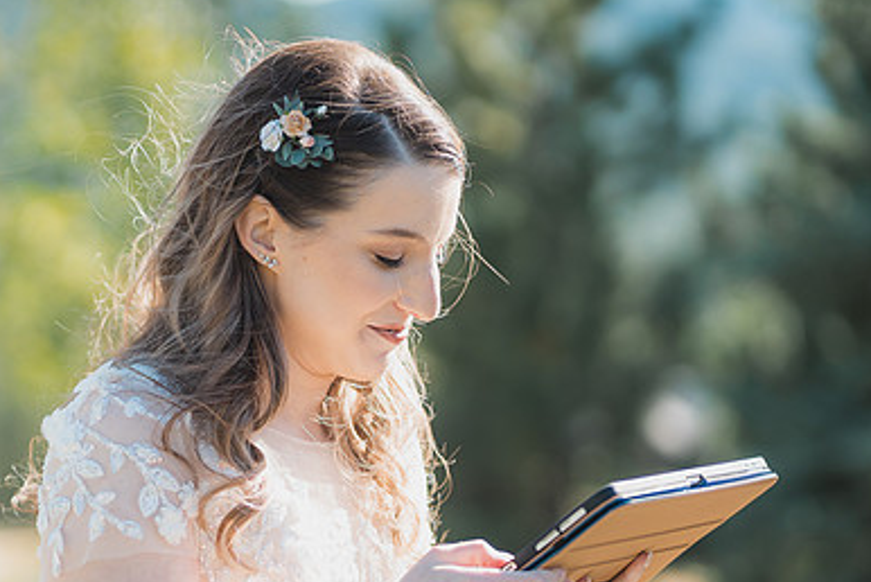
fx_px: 3196
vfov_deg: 10.4
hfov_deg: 15.5
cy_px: 387
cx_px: 361
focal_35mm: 132
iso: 200
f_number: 2.2
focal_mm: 85
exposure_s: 1/1250
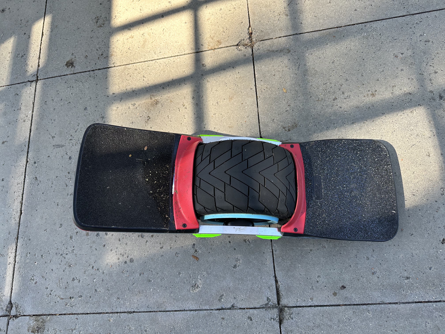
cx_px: 222
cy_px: 167
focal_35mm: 24
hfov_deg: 71.6
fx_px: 309
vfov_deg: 56.8
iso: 80
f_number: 1.78
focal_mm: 6.86
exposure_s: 1/630
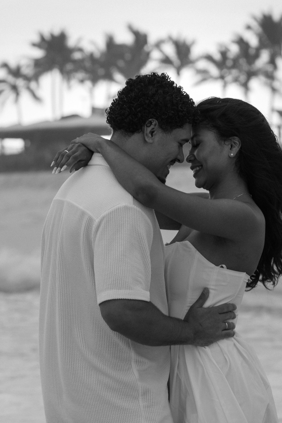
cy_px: 129
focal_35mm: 178
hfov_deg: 7.7
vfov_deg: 11.5
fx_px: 2091
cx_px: 164
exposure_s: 1/160
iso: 500
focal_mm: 85
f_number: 4.5
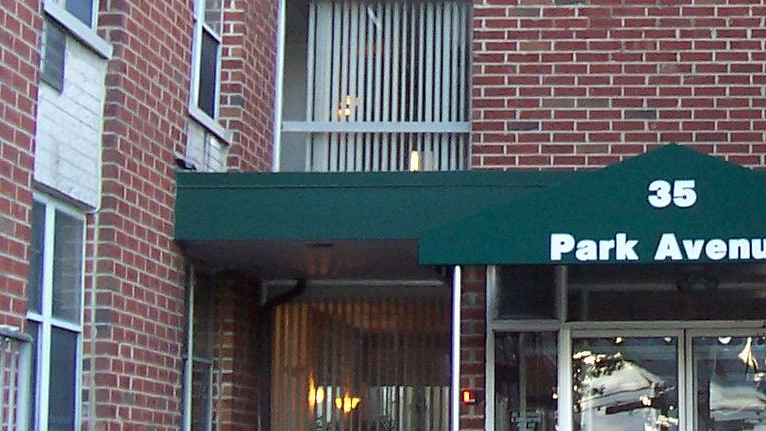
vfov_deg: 11.2
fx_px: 2173
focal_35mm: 107
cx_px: 737
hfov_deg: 19.5
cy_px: 33
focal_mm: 5.6
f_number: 2.8
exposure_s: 1/60
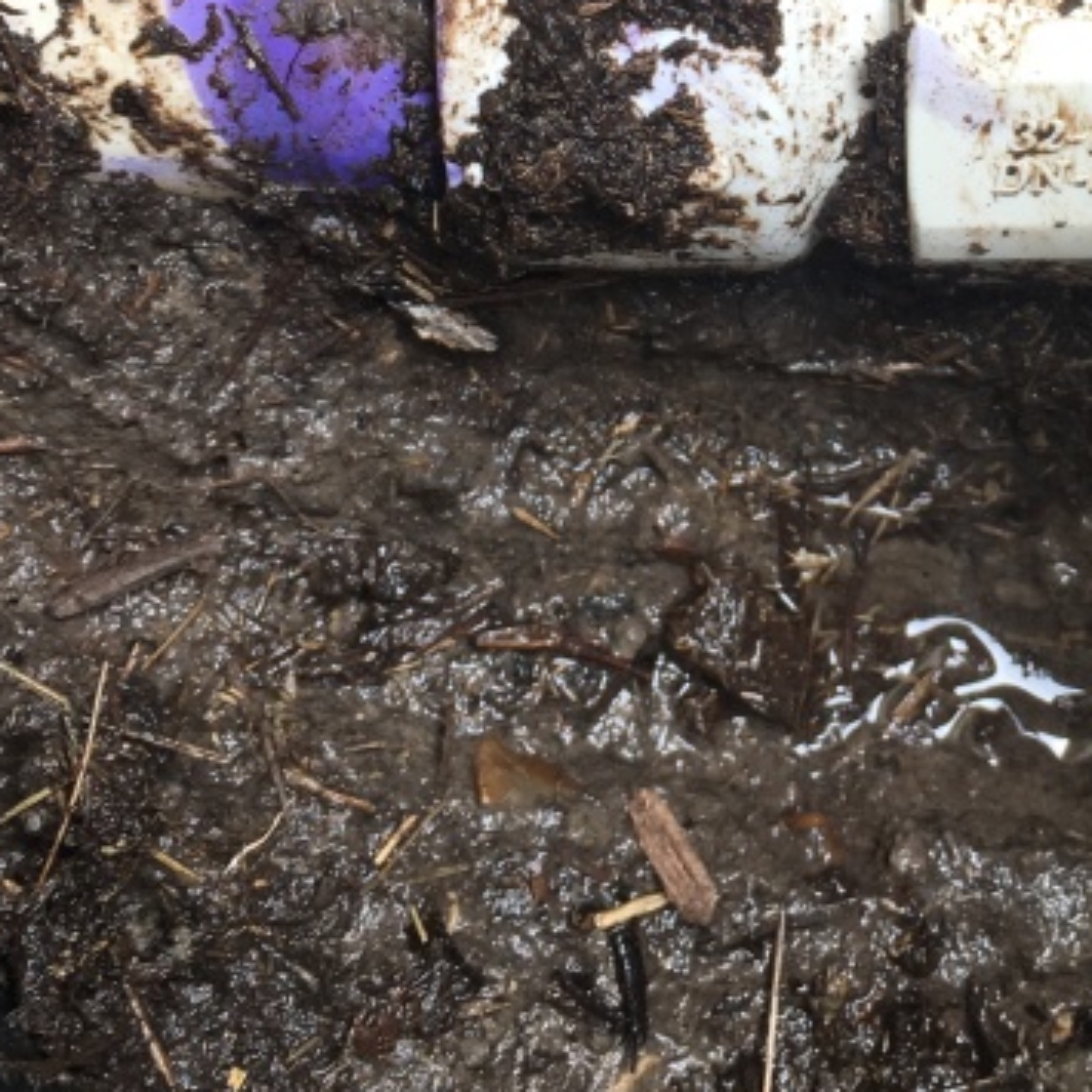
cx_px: 898
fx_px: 2641
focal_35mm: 74
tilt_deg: -87.0
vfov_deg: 22.6
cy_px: 52
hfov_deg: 23.0
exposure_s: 1/60
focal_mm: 4.15
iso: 25
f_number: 2.2
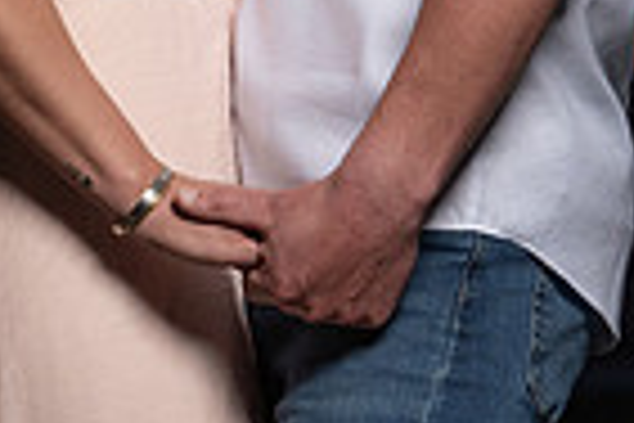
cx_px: -216
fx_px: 9985
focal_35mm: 567
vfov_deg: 2.4
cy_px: -308
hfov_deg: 3.6
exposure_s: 1/200
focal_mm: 138
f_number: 8
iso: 100
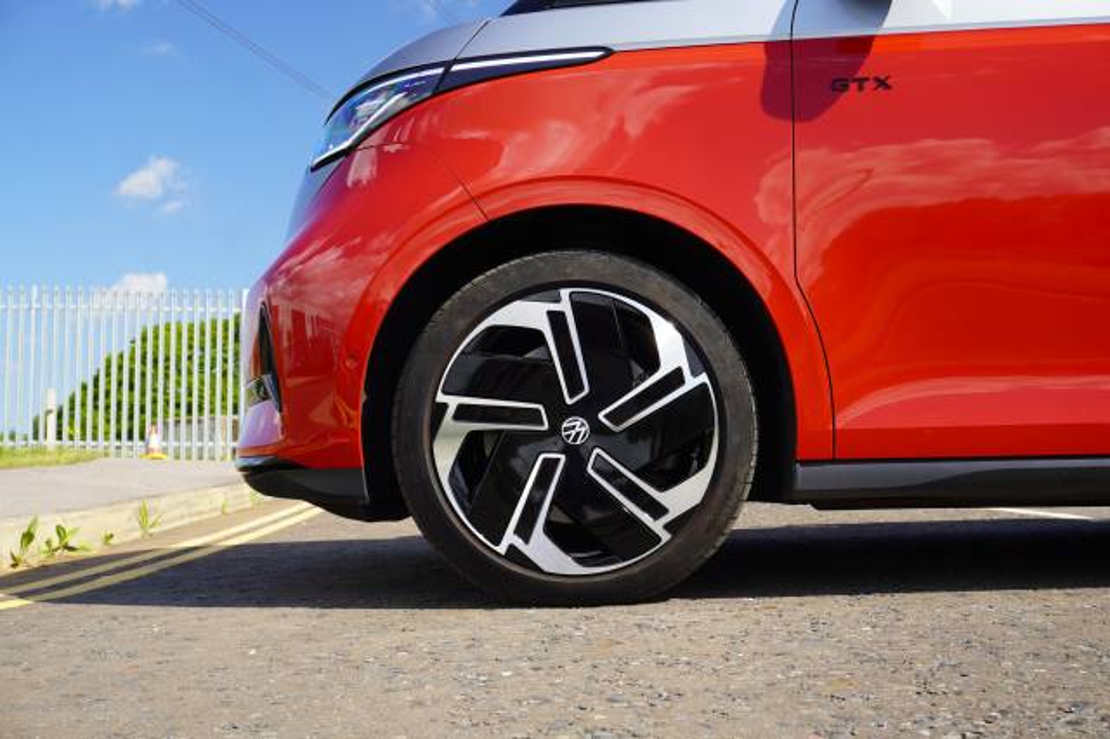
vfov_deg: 28.9
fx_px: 1433
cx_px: 555
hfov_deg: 42.3
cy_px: 370
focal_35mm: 46
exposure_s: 1/80
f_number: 7.1
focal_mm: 31
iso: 100
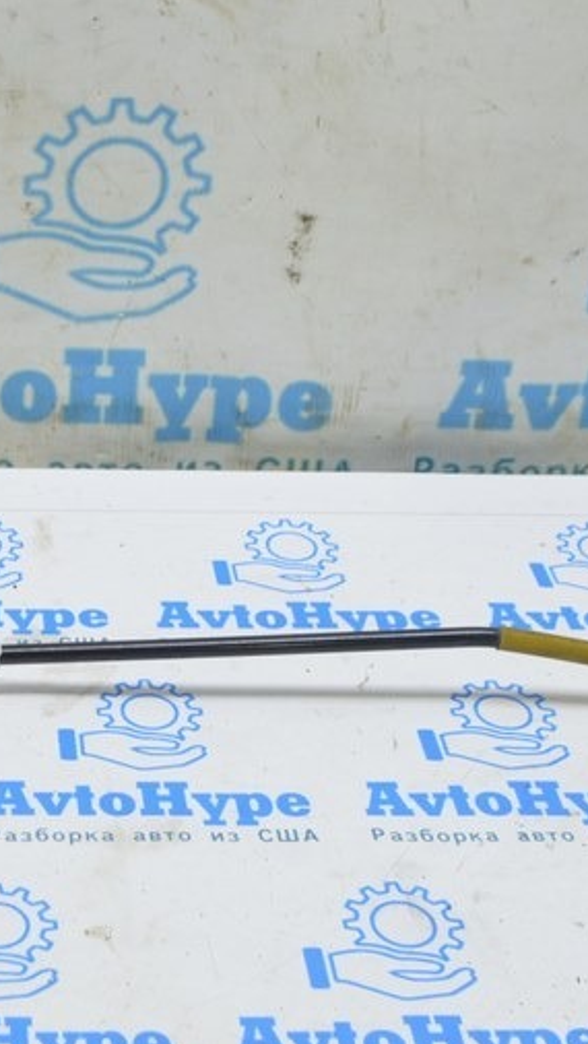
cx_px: -95
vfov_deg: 28.8
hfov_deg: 16.0
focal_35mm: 73
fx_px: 2023
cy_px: 389
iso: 400
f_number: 5.6
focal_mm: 23
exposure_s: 1/20
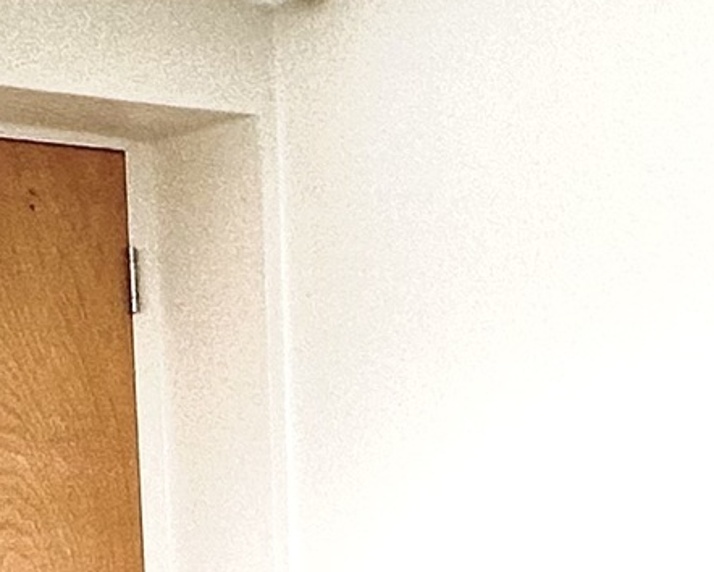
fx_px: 2008
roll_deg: -1.0
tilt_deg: -14.9
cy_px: 963
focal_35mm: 95
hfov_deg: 20.0
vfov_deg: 14.6
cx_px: 525
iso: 125
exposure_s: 1/120
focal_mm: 2.22
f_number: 2.2
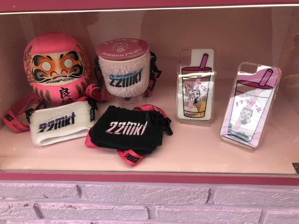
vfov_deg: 49.7
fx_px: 242
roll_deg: +3.9
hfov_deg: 63.4
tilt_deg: -37.0
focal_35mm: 28
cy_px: 112
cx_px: 150
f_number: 1.8
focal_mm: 4
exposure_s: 1/169
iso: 20
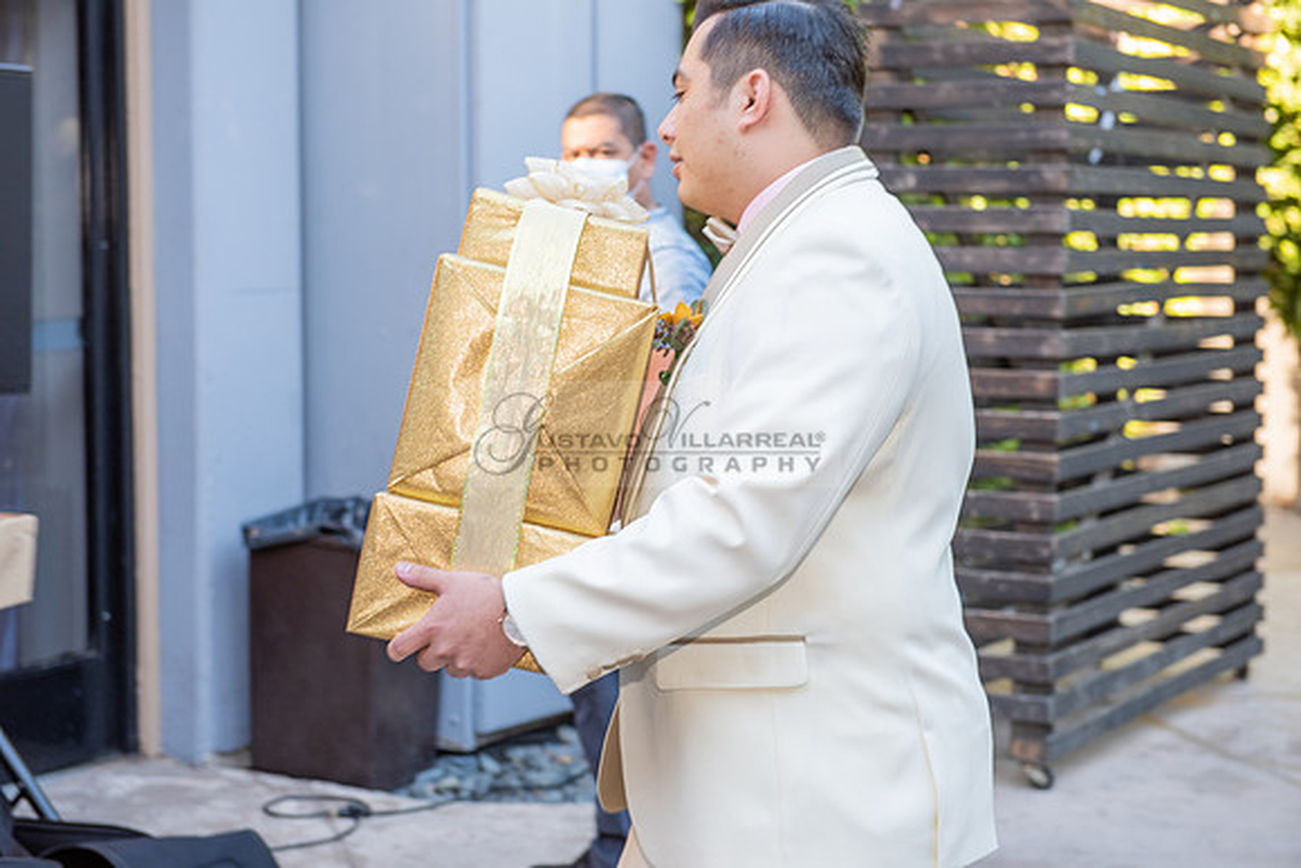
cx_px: 650
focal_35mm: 66
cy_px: 434
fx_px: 2386
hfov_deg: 30.5
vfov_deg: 20.6
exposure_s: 1/125
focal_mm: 66
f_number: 5
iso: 320
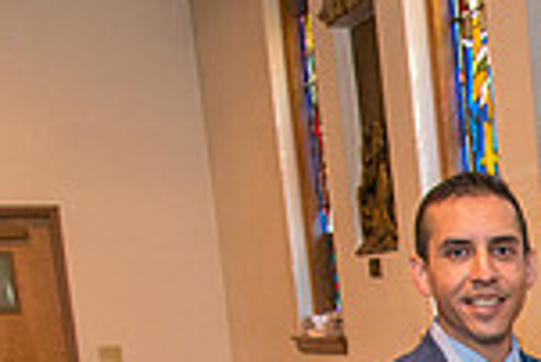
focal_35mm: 92
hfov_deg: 19.1
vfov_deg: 13.9
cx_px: 831
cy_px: 557
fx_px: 1384
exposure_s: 1/100
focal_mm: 24
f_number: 4
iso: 1000
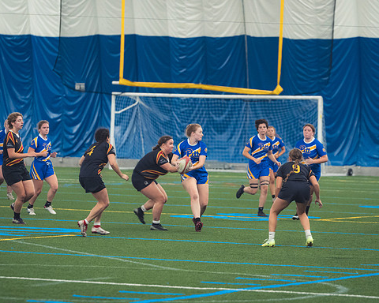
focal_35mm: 229
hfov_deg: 8.4
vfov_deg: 6.8
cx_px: 190
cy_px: 152
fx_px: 2569
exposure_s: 1/320
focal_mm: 135
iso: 3200
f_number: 2.8
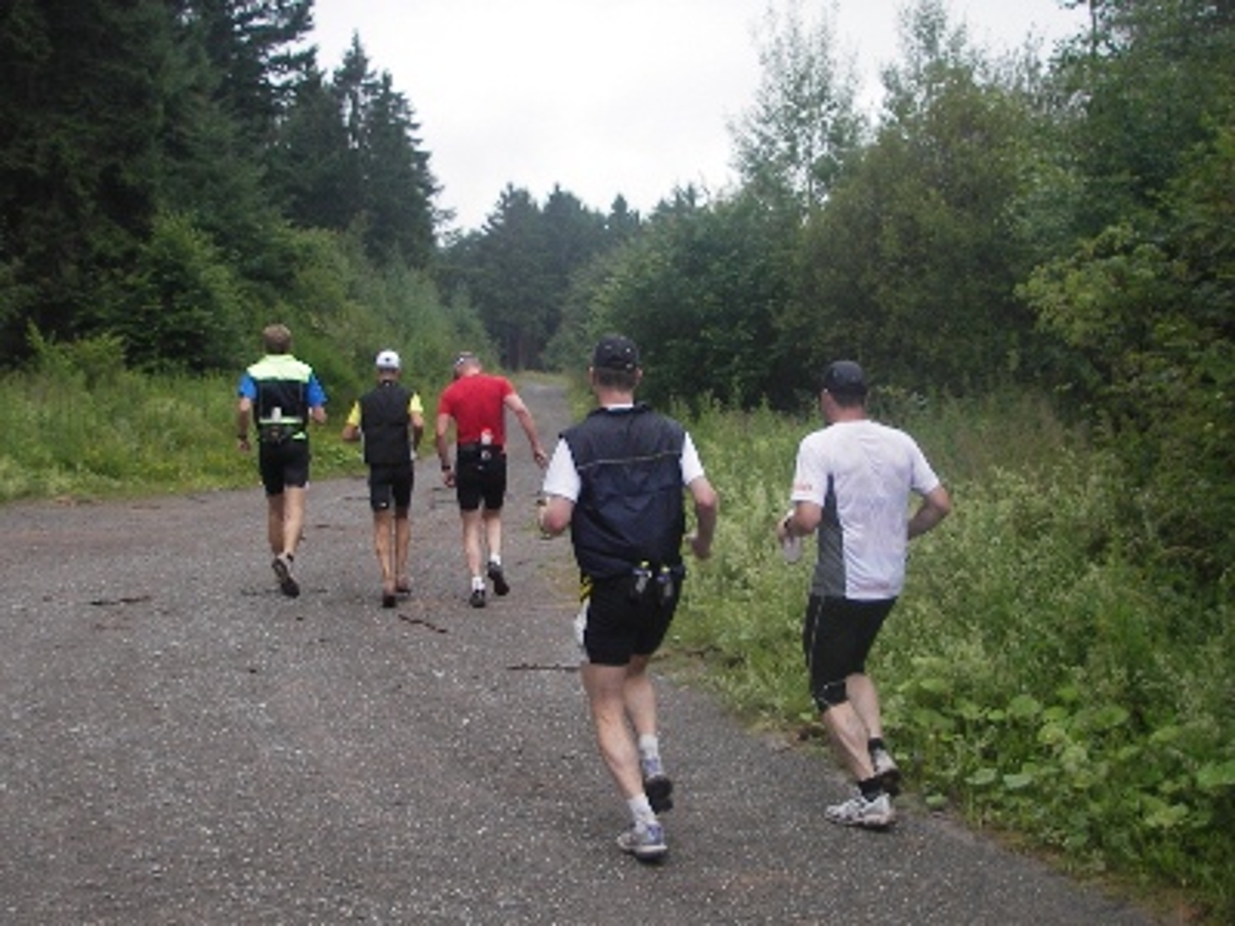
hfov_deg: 49.0
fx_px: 1356
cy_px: 463
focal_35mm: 38
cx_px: 618
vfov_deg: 37.7
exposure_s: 1/200
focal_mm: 6.3
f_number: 3.3
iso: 50
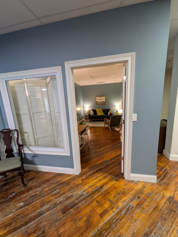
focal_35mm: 15
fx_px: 103
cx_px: 92
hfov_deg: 81.7
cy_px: 122
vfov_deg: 98.1
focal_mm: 1.85
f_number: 2.2
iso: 172
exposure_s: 1/24
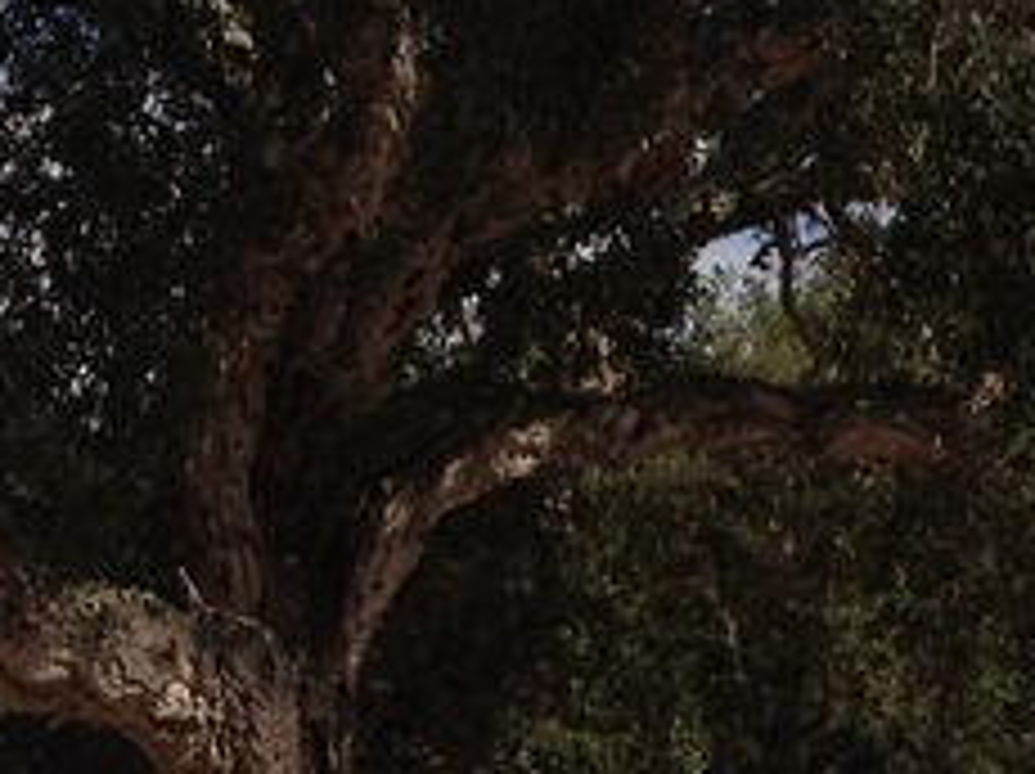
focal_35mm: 183
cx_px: 279
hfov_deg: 10.8
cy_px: 1436
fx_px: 5466
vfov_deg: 7.8
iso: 64
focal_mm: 4.28
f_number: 2.4
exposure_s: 1/2632
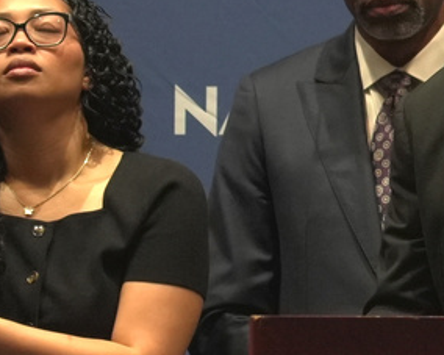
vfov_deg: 1.9
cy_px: 151
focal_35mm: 813
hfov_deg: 2.4
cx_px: 505
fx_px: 10680
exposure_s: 1/200
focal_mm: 240
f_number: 6.3
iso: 5000
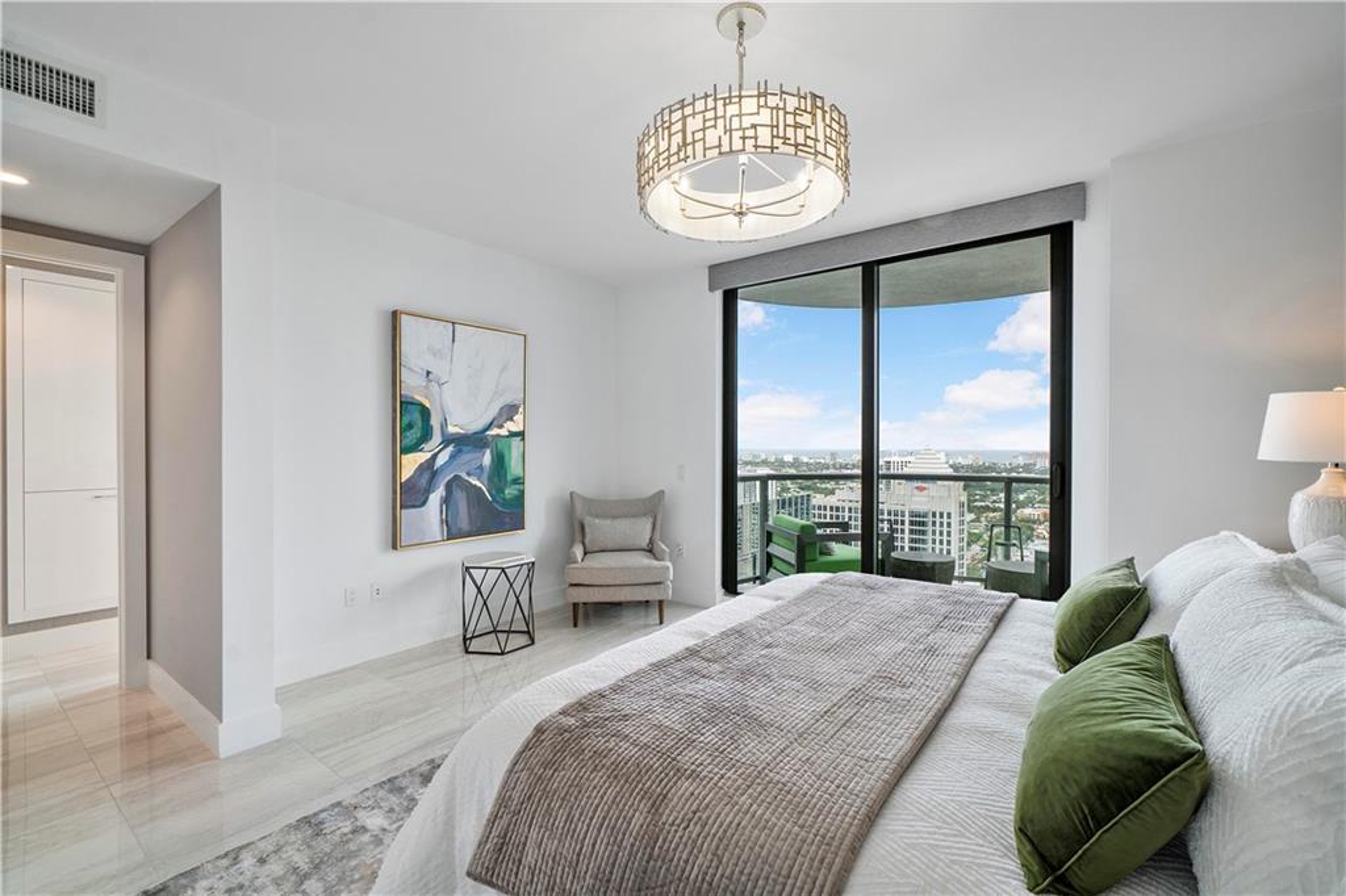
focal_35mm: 15
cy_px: 448
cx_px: 673
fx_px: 561
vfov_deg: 77.3
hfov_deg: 100.4
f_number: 11
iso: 160
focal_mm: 10
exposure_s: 1/20
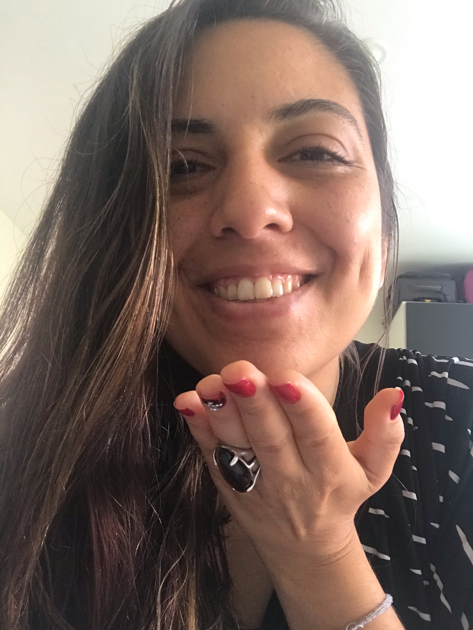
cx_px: 236
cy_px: 315
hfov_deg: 44.2
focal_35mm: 32
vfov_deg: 56.8
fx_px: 582
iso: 50
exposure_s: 1/31
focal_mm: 2.87
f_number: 2.2
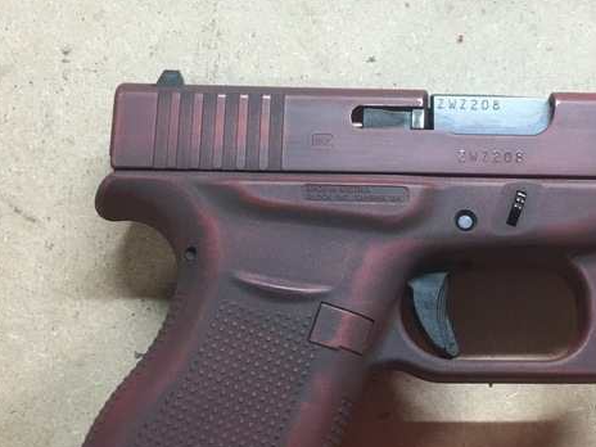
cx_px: 383
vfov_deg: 29.0
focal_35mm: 50
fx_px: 861
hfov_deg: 37.9
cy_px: 274
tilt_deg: -84.7
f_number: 2.2
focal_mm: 4.15
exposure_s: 1/30
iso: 160
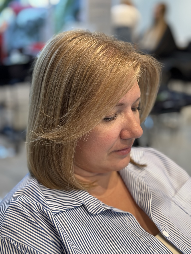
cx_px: 96
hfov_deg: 30.3
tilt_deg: -19.6
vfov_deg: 39.7
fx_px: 353
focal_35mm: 48
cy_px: 127
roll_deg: -1.0
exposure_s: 1/128
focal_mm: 6.76
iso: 100
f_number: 1.78
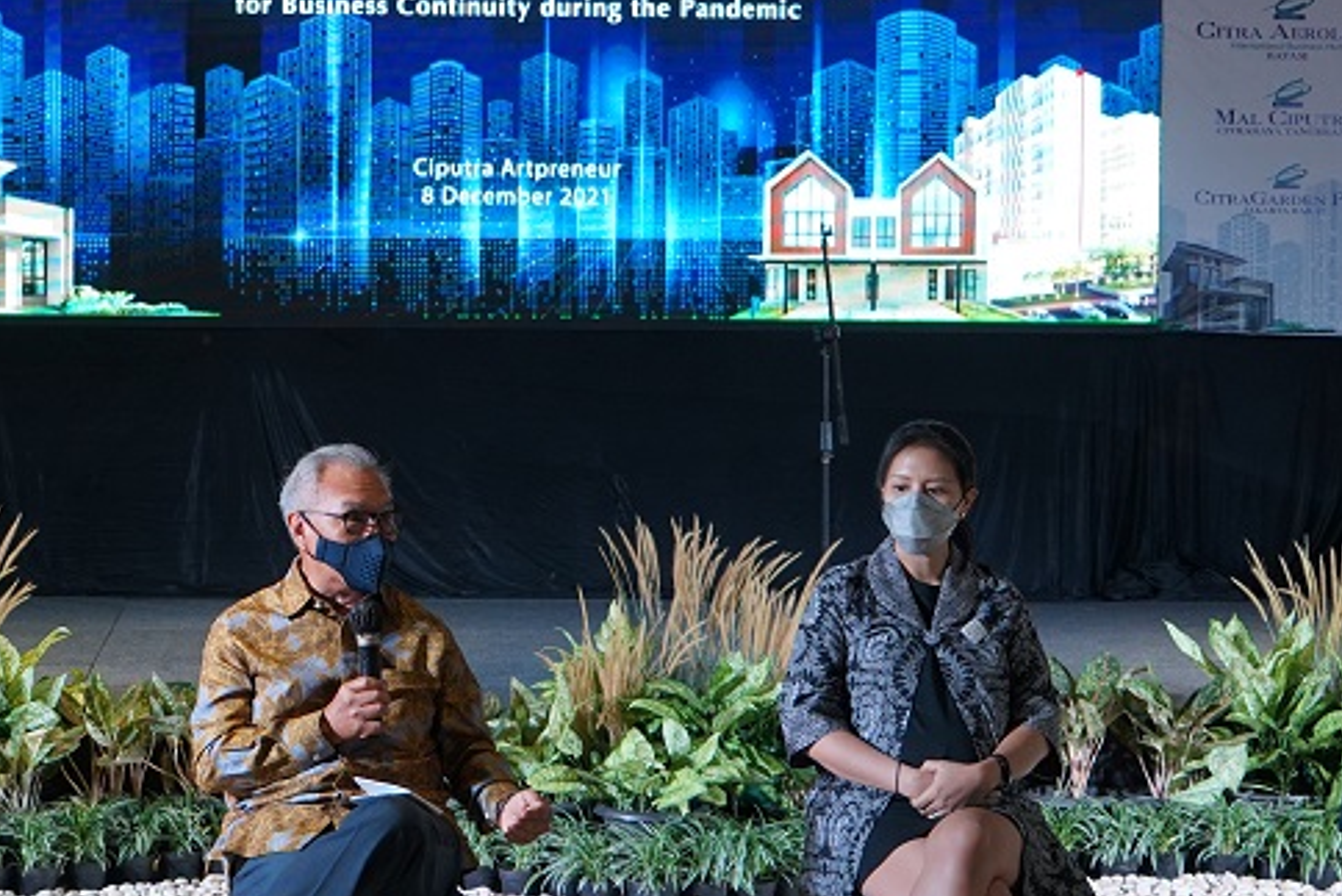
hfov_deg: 27.1
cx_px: 399
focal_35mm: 74
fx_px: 2759
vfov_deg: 18.4
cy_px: 377
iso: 1600
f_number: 4
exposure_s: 1/160
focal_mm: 35
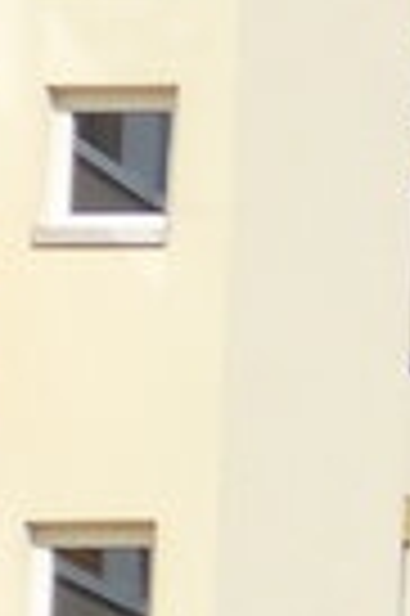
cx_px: 2631
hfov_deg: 3.2
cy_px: 1111
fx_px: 6405
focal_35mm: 374
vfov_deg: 5.4
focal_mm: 8.4
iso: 80
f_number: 3.2
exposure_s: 1/2000
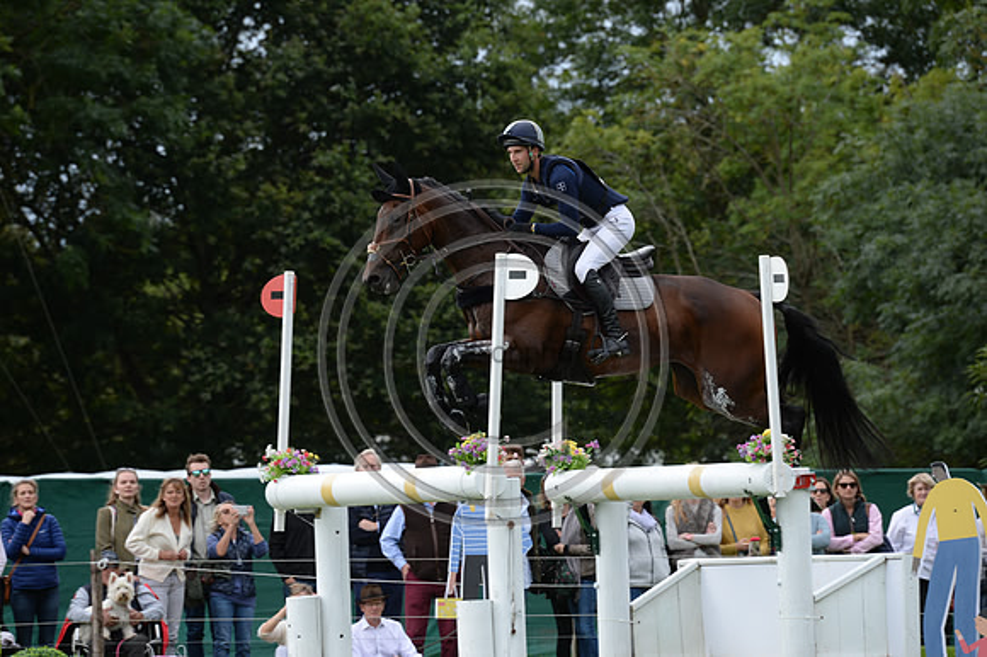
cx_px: 494
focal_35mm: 390
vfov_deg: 3.5
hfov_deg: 5.3
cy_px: 328
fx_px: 10686
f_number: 10
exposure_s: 1/640
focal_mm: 390
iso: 800
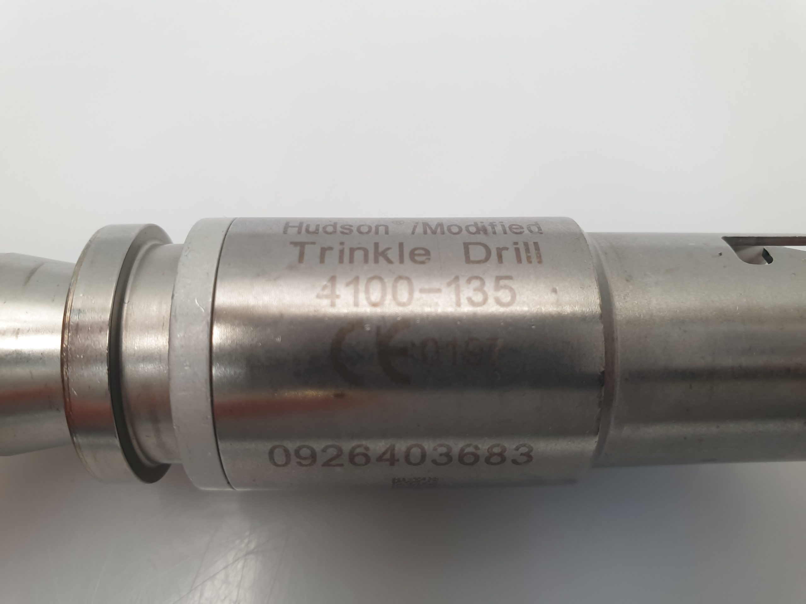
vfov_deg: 53.1
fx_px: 605
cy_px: 302
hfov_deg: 67.3
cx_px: 403
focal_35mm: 26
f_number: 2.4
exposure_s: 1/50
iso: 100
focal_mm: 4.3
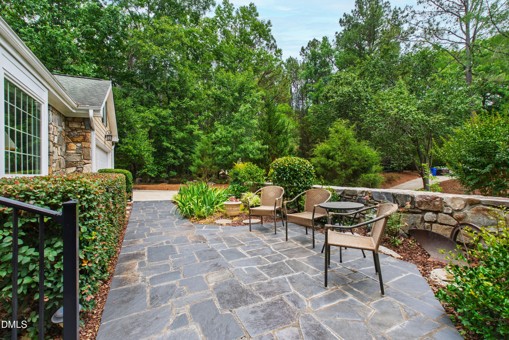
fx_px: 212
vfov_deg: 77.3
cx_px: 254
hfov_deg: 100.4
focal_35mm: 15
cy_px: 170
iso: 100
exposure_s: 1/80
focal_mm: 10
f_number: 8
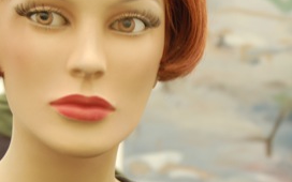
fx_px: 971
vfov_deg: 10.7
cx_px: 189
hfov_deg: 17.1
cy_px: 77
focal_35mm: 122
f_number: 4.5
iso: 400
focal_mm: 34
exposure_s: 1/20
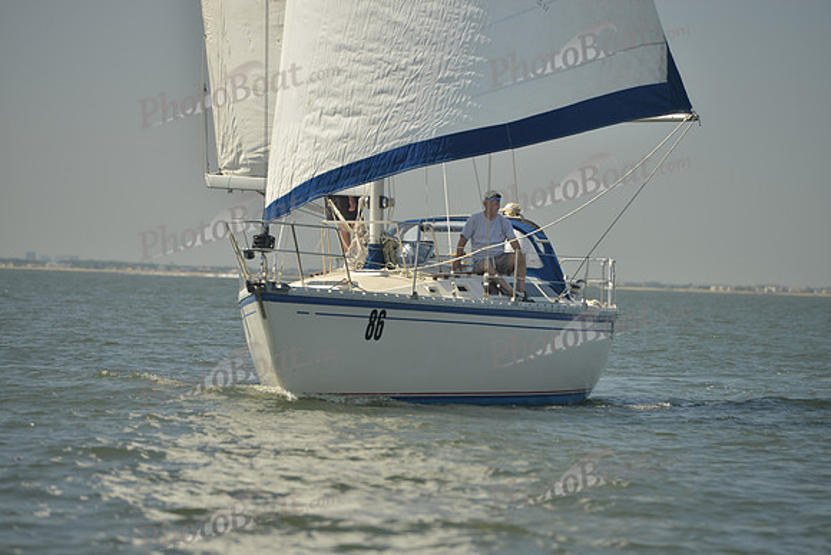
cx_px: 416
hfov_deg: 10.3
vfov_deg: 6.9
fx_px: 4618
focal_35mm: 200
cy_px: 278
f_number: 5.6
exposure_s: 1/800
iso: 200
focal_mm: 200
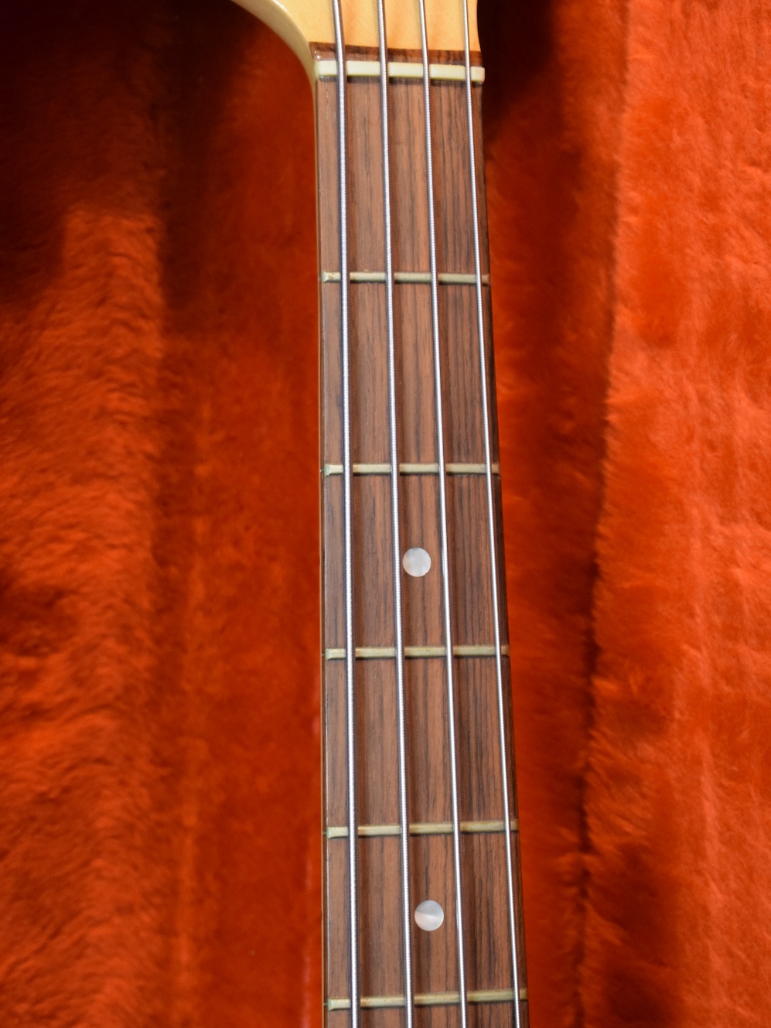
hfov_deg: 16.5
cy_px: 485
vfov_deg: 21.9
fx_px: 2659
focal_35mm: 90
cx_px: 385
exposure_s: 1/30
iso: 2200
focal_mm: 55
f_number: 5.6
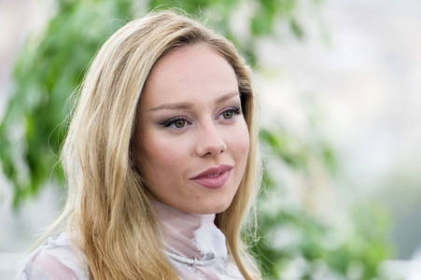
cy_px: 140
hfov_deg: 5.3
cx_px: 210
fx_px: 4581
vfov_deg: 3.5
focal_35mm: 392
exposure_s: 1/320
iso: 1000
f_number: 5
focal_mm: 261.2
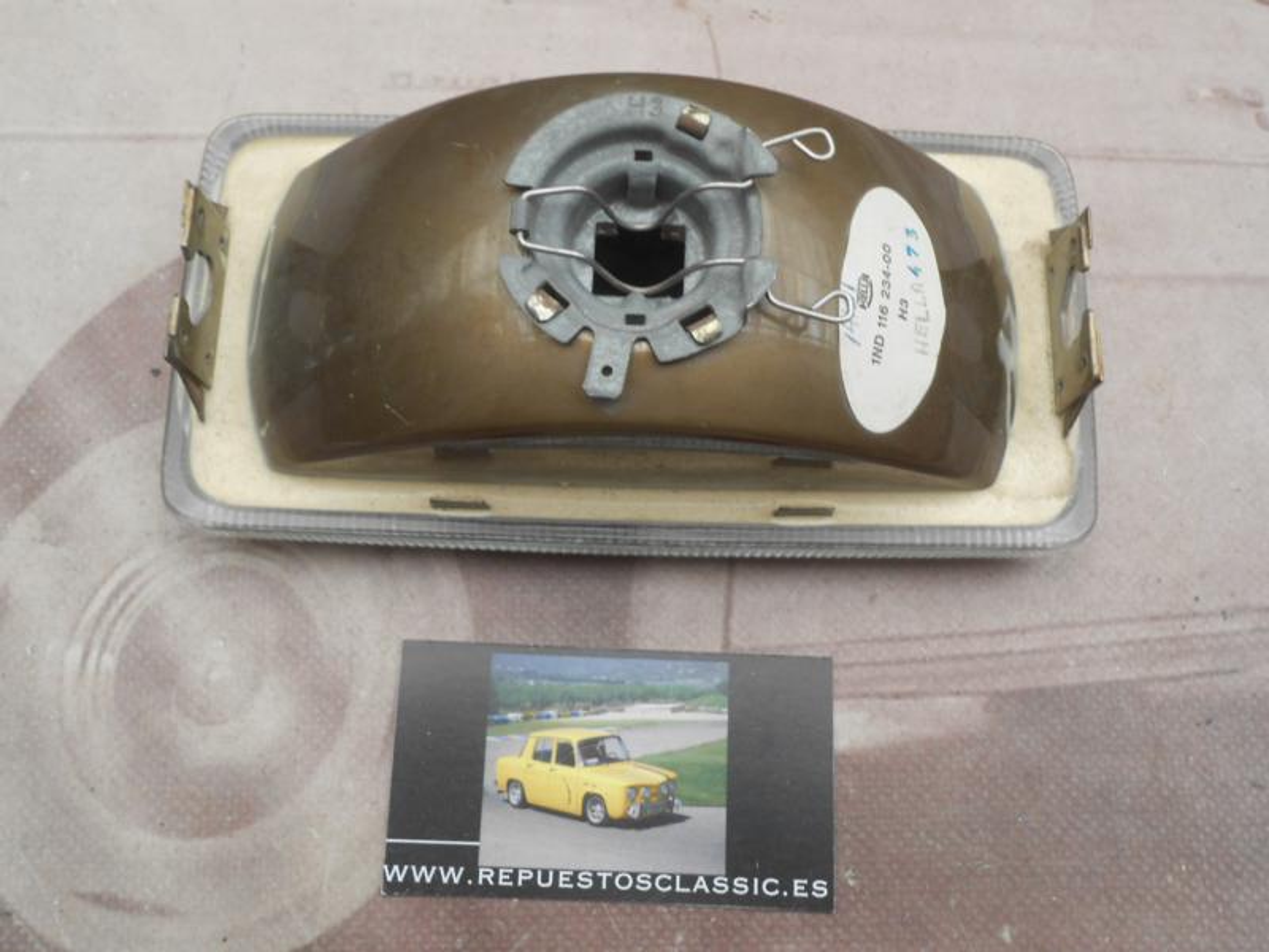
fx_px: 1246
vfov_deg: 41.8
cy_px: 476
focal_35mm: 34
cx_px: 634
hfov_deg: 54.0
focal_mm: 6
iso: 125
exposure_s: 1/30
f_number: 3.9
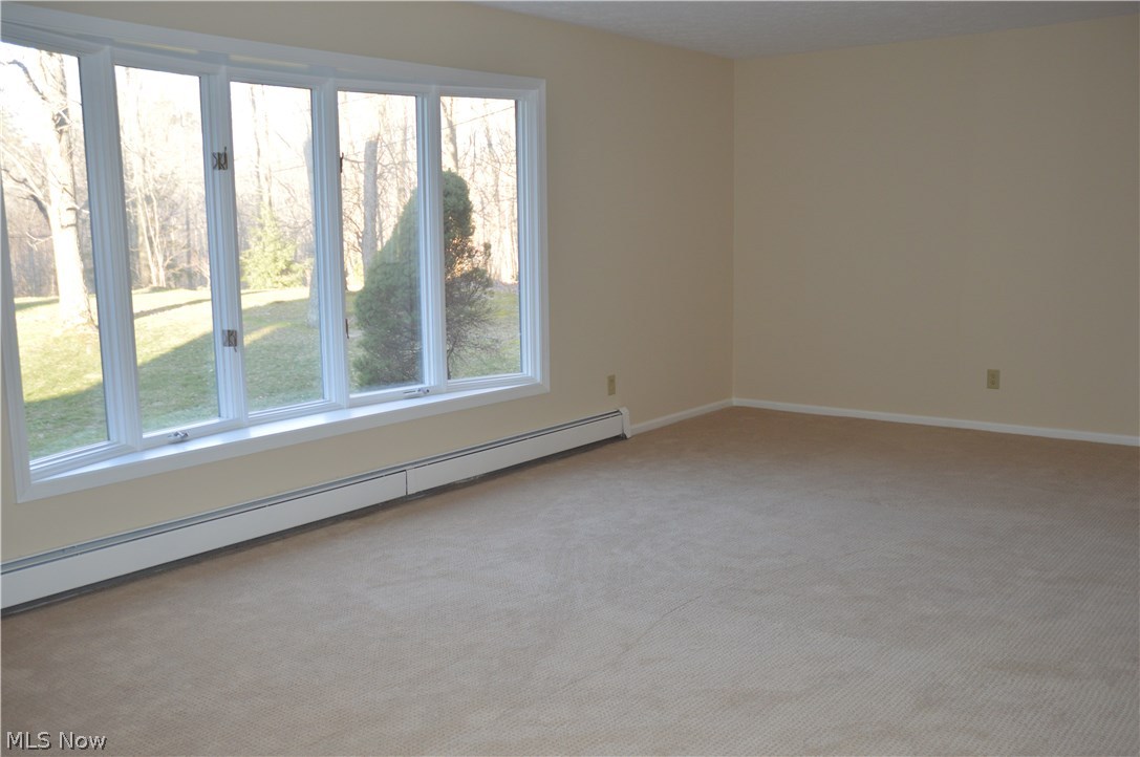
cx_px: 570
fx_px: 1139
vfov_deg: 36.8
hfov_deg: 53.2
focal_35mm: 36
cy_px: 378
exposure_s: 1/100
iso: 400
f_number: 4
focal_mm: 24
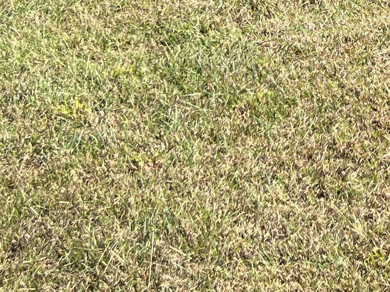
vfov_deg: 10.7
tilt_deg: -8.5
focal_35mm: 124
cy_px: -345
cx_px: 478
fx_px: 1397
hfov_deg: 15.3
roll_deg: +1.8
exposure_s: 1/1553
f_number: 1.5
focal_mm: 5.7
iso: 50
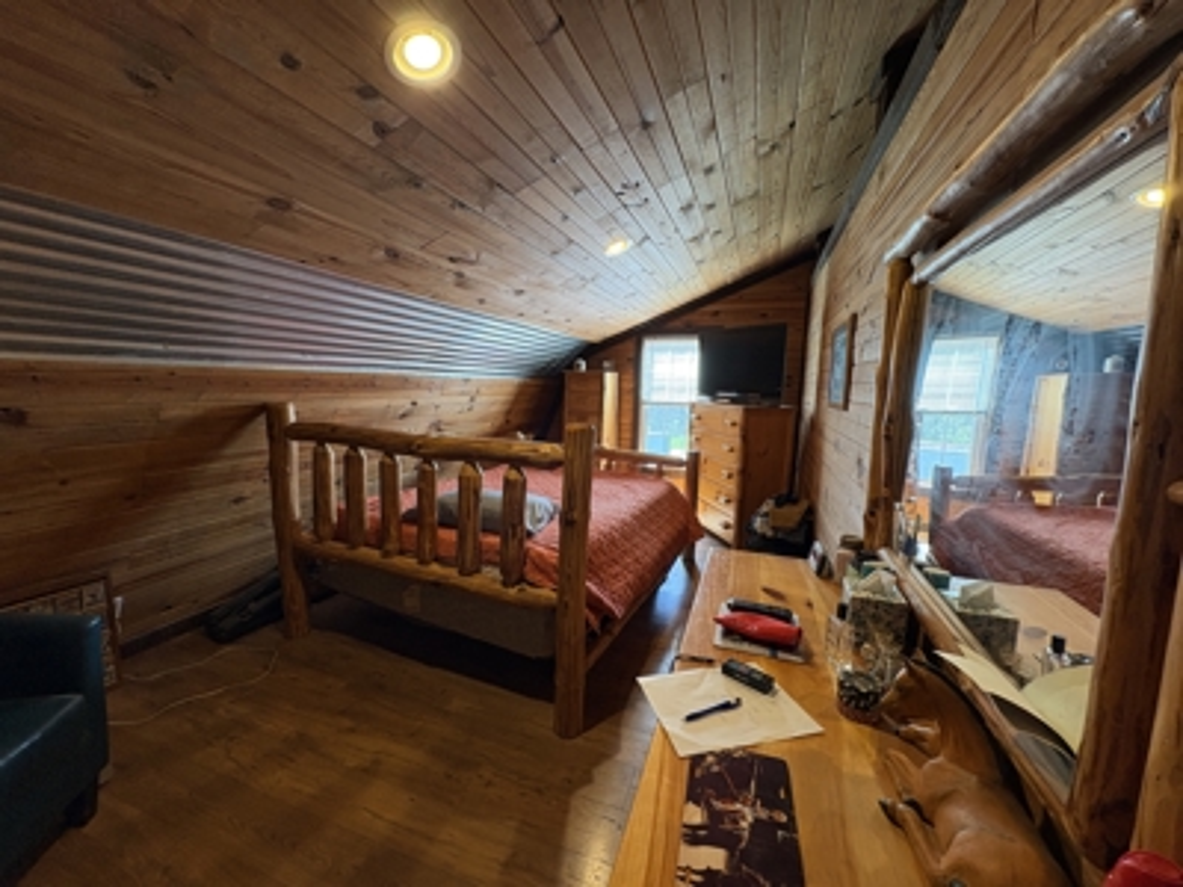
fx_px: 478
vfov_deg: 85.7
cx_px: 592
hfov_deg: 102.1
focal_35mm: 14
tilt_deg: -6.3
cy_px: 444
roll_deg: -0.9
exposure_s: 1/60
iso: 250
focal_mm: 2.22
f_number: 2.2
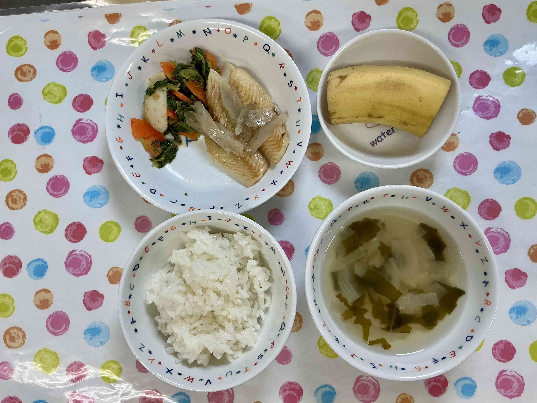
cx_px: 268
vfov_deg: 48.2
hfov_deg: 61.7
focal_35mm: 29
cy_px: 202
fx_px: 450
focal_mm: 3
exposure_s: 1/120
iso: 64
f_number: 1.8
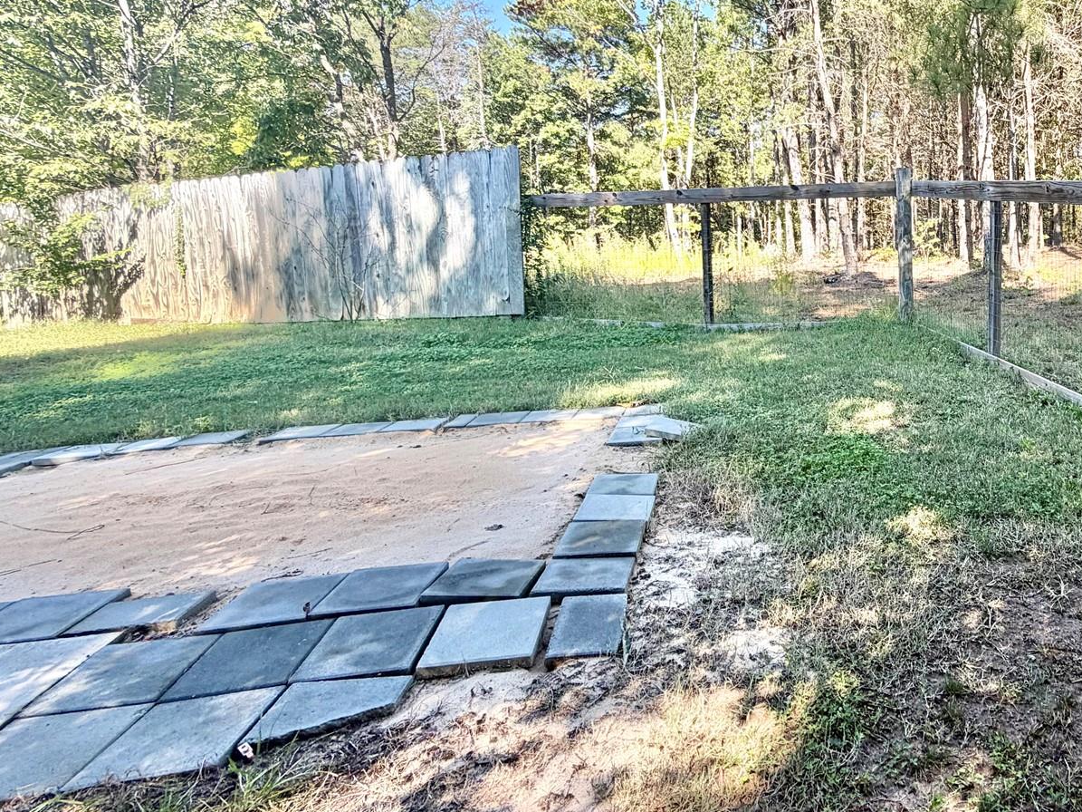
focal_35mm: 24
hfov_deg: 63.9
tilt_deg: -2.0
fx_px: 750
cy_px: 276
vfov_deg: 55.7
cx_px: 898
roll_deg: +0.5
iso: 50
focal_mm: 2.22
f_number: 2.2
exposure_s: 1/379
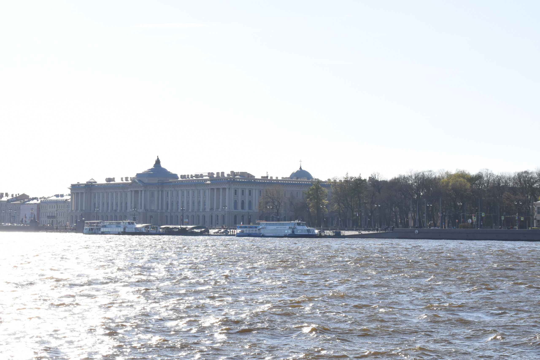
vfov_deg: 16.6
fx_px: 1237
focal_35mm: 82
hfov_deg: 24.6
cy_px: 180
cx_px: 270
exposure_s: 1/800
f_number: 14
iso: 800
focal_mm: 55
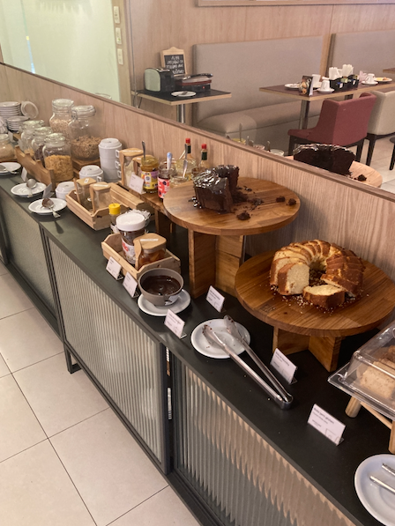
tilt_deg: -30.4
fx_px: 456
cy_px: 276
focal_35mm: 30
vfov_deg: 59.9
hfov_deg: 46.8
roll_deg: -1.5
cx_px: 191
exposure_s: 1/40
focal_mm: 3.99
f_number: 1.8
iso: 320
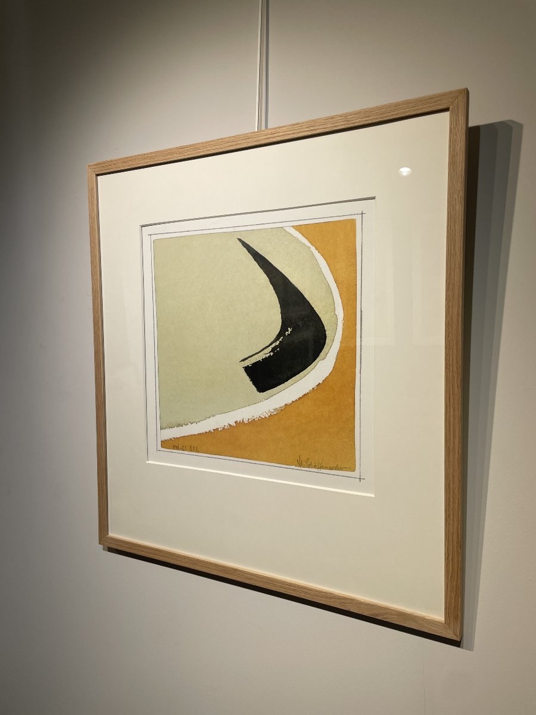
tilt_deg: +1.1
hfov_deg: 53.1
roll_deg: +0.0
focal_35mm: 26
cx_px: 268
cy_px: 358
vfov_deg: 67.3
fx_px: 537
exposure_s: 1/561
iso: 32
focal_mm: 4.2
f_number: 1.6
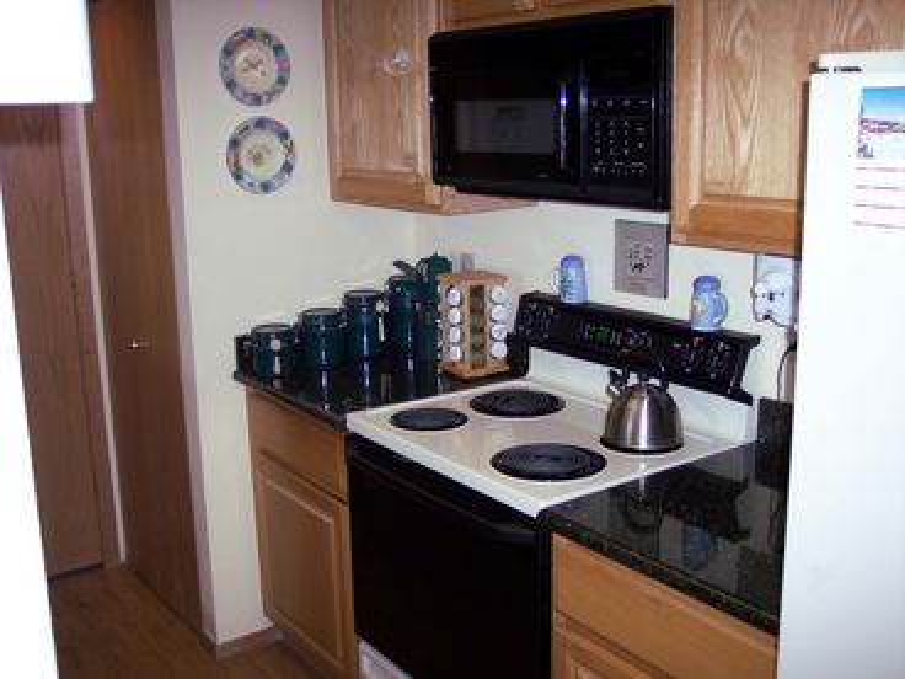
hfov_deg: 47.9
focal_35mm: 39
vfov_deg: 36.8
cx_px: 452
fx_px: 1020
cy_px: 340
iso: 100
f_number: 2.8
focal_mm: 8
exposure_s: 1/60
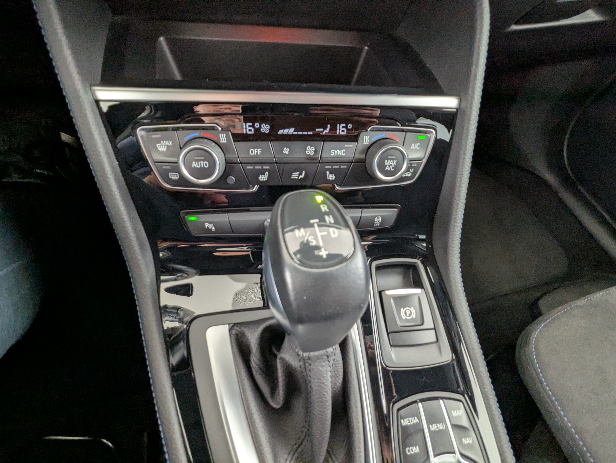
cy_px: 232
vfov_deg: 78.2
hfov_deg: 94.4
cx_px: 308
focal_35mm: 16
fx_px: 285
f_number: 2.2
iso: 285
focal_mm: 2.35
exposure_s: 1/24.3
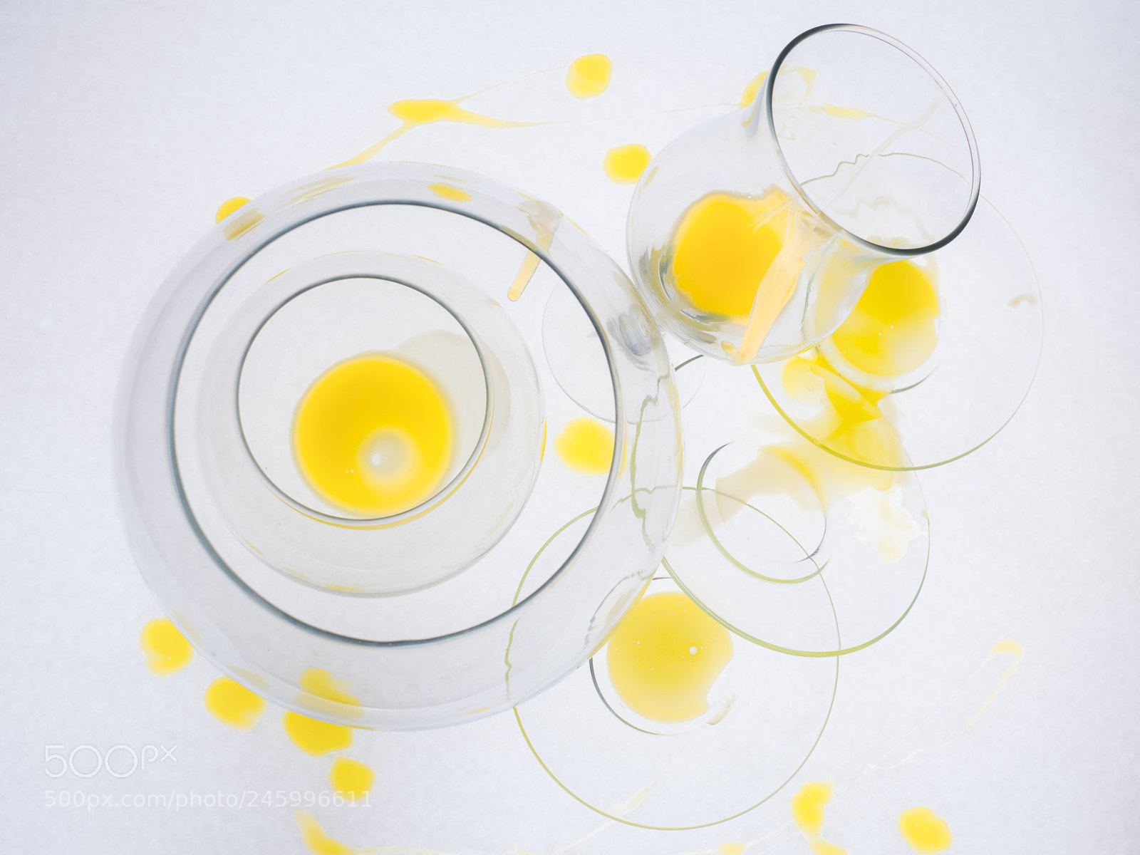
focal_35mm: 38
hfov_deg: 49.0
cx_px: 570
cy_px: 428
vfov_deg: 37.7
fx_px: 1251
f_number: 7.1
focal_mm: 19
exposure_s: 1/200
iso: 200
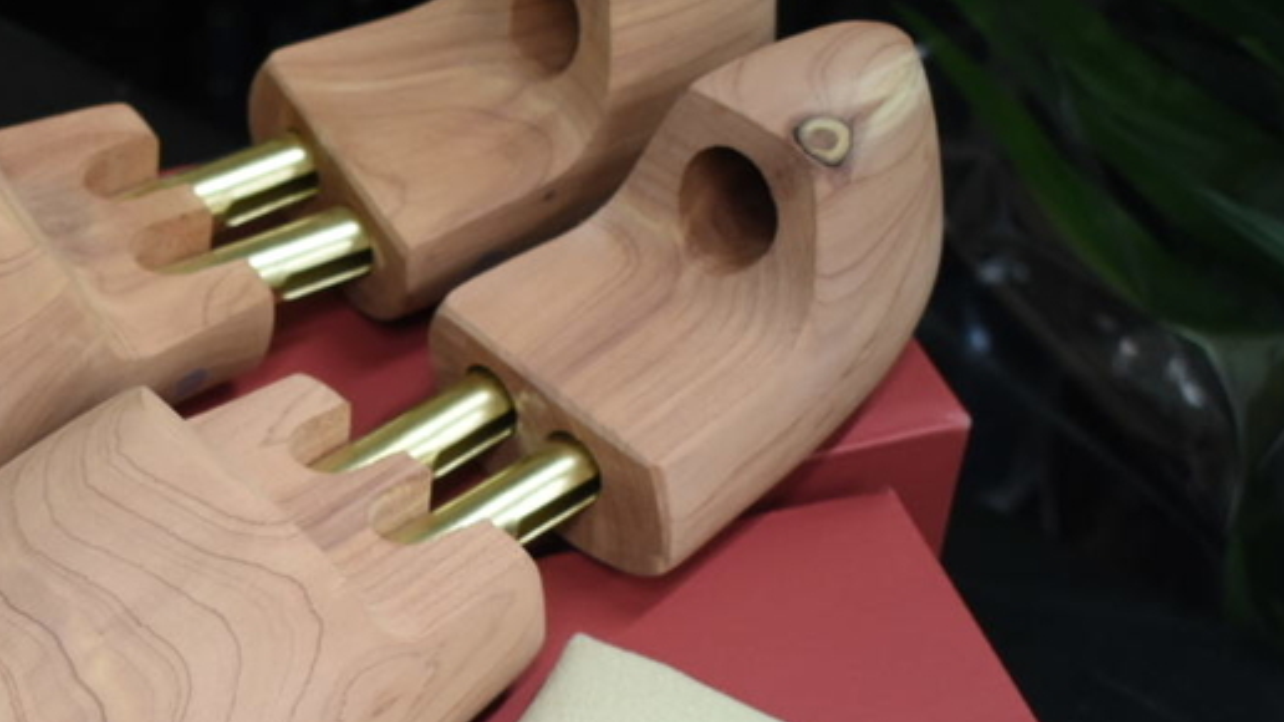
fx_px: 3854
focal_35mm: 113
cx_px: 55
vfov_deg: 10.4
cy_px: 978
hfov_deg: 18.5
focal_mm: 31
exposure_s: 1/50
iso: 400
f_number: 4.2
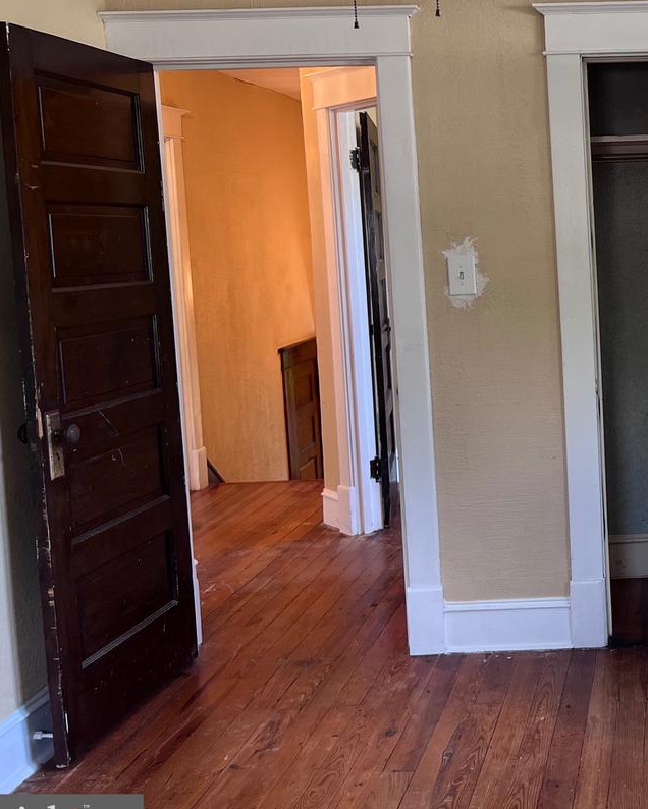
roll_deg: +2.4
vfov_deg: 40.0
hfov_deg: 29.8
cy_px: 303
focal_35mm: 46
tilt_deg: -3.2
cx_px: 698
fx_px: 1102
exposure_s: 1/120
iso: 100
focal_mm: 5.7
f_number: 1.5
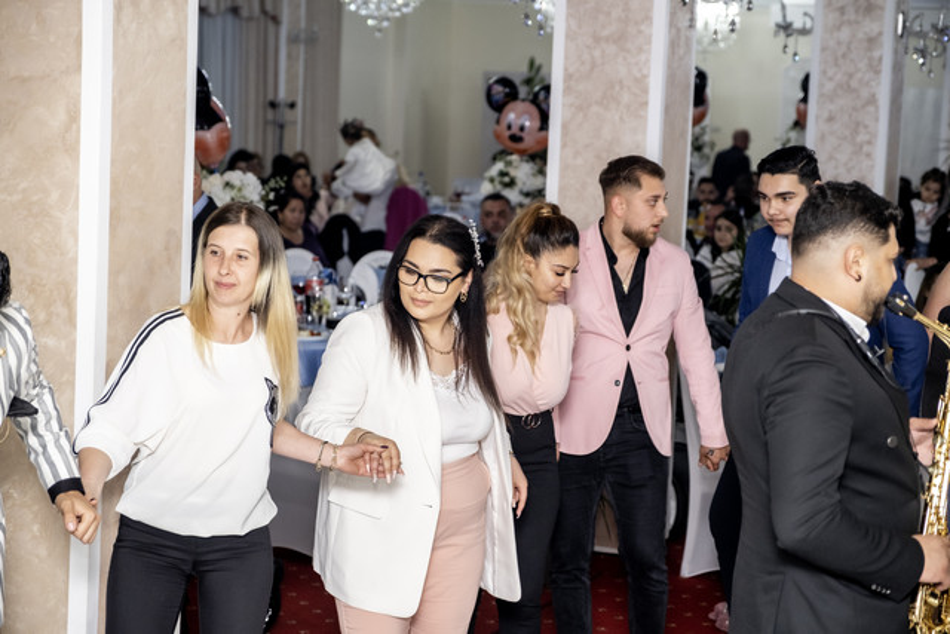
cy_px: 317
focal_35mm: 83
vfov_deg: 16.5
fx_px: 2191
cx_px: 475
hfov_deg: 24.5
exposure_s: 1/160
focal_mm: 55
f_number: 2.8
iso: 1250
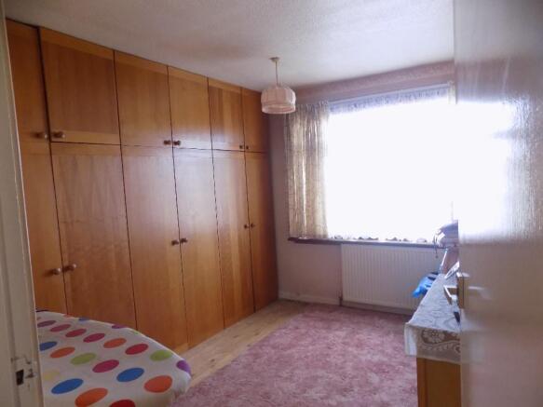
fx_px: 361
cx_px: 272
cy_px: 204
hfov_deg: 73.9
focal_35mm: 23
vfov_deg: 58.9
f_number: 3.1
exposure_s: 1/30
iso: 220
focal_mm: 4
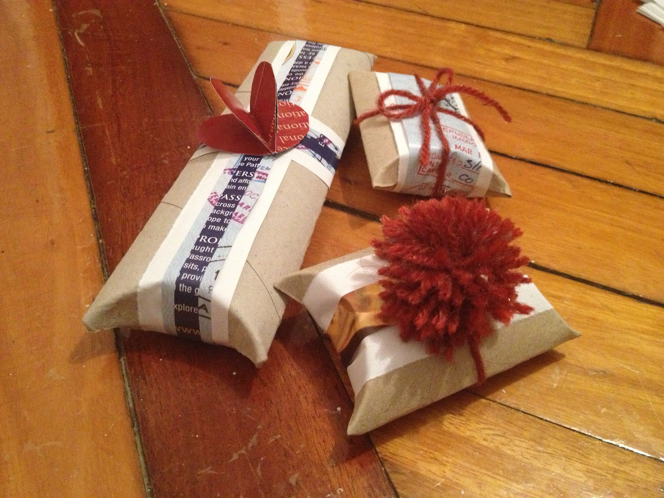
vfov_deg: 40.7
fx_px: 671
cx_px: 332
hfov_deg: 52.6
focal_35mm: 35
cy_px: 249
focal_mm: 4.28
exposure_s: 1/15
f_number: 2.4
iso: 640
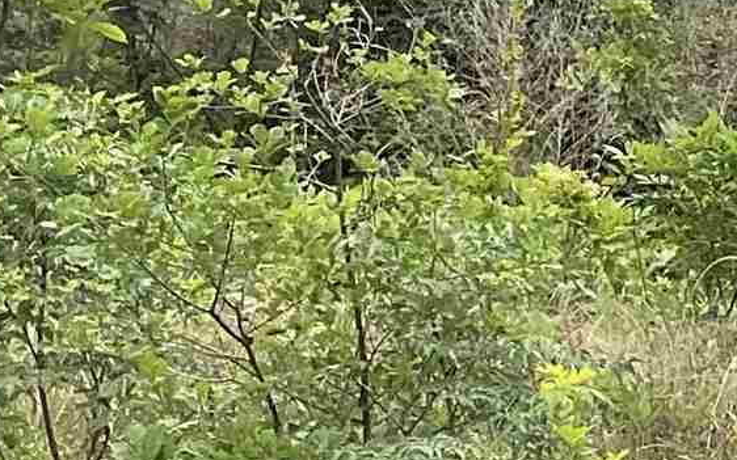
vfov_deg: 7.7
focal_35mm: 168
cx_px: 1074
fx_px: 3374
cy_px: -56
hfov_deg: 12.0
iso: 16
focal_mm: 3
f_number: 1.8
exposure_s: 1/551
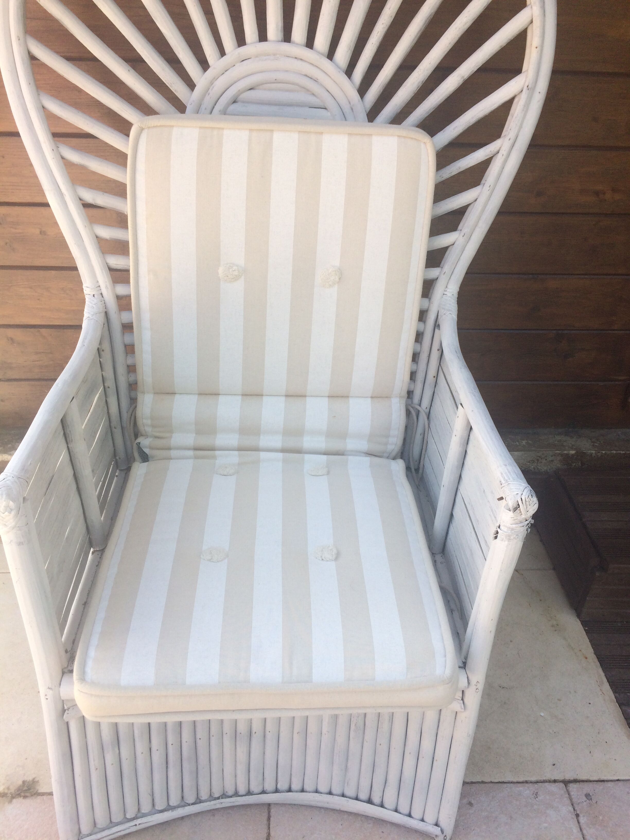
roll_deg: -2.2
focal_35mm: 29
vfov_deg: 61.7
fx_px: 704
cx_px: 315
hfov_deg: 48.2
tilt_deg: -38.2
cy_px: 420
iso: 32
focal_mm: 4.15
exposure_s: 1/733
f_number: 2.2
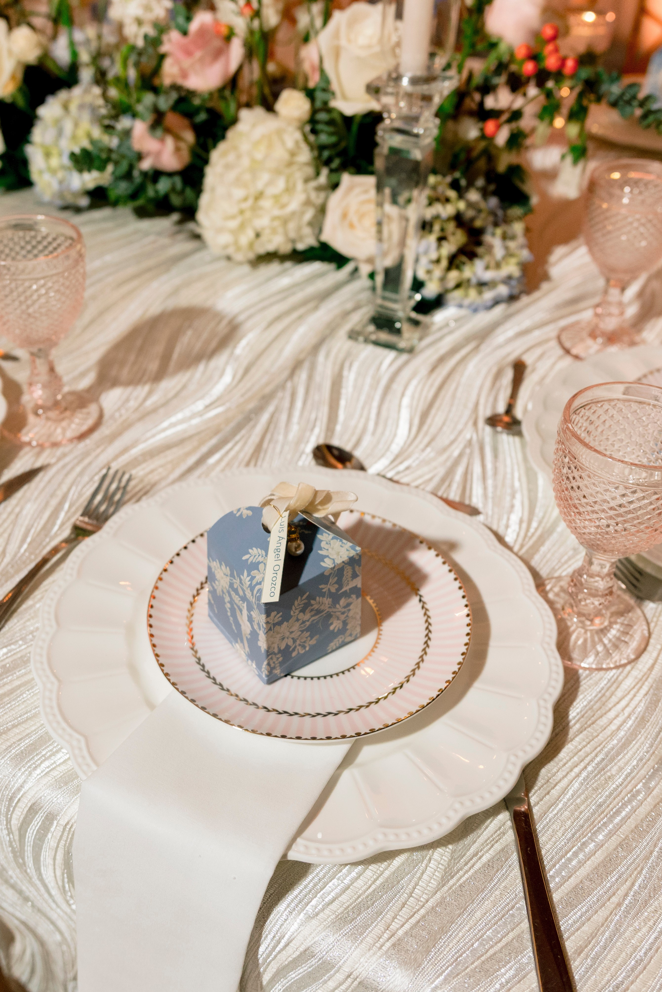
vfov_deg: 53.2
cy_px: 496
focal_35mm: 36
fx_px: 991
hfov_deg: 36.9
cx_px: 281
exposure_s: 1/100
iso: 1000
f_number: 3.2
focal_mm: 24
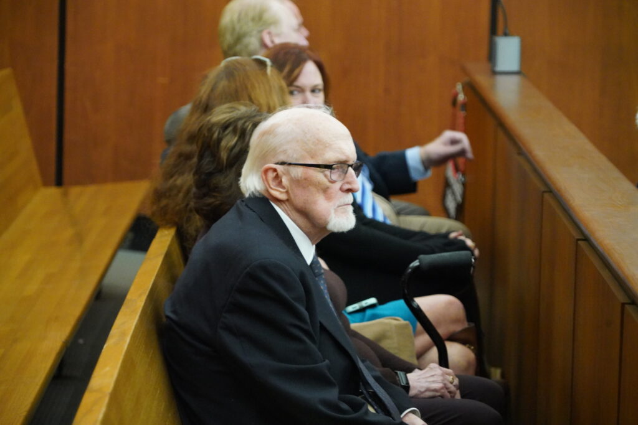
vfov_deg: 9.0
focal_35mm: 152
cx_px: 319
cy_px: 212
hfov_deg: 13.5
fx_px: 2694
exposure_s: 1/80
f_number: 6.3
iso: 12800
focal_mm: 152
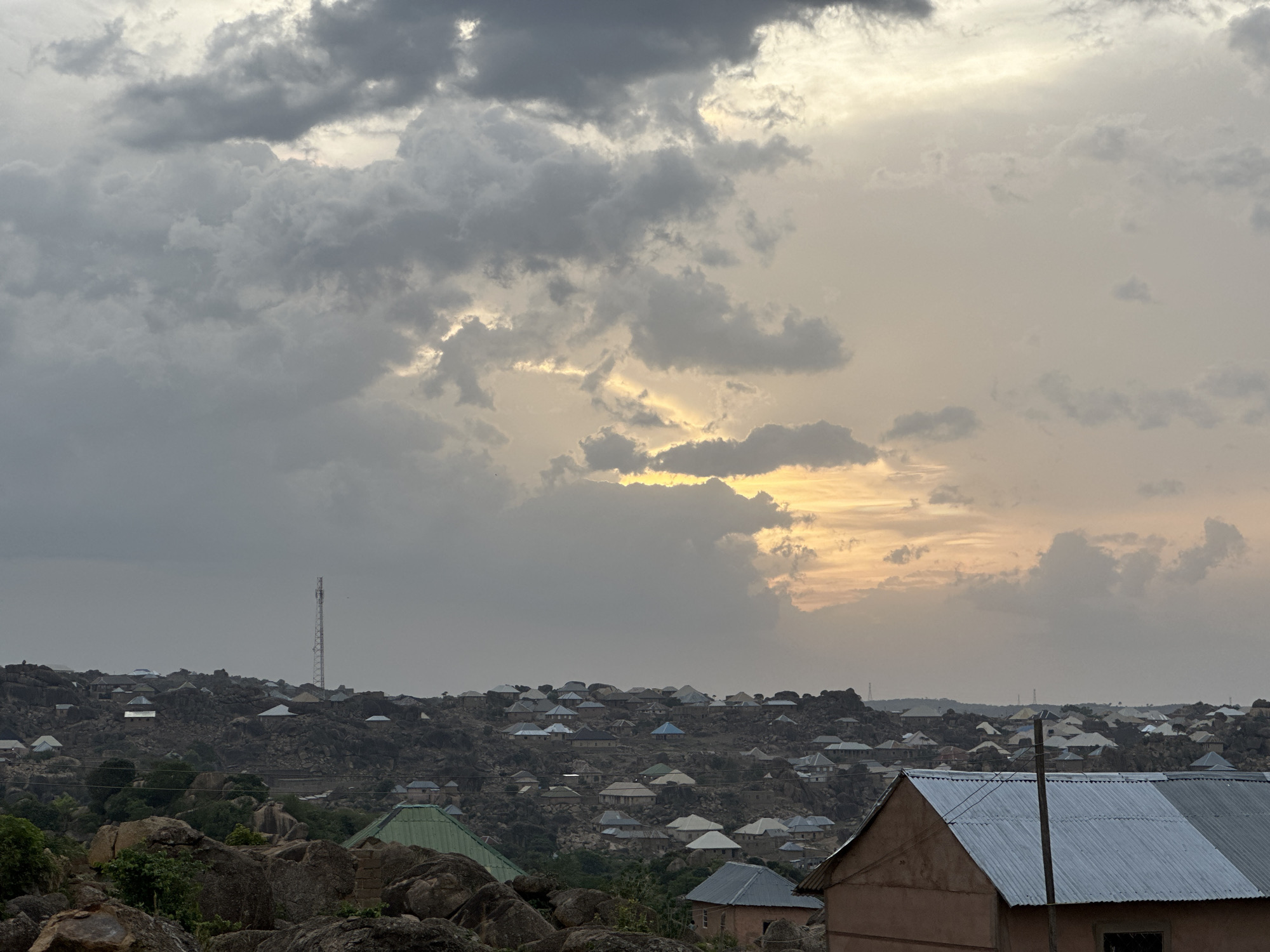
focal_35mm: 77
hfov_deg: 25.3
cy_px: 476
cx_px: 635
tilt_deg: +5.7
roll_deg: +0.5
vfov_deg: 19.1
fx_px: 2825
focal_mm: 9
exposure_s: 1/128
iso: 32
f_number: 2.8
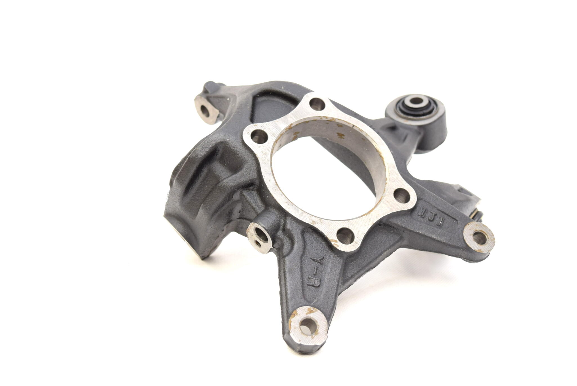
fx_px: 601
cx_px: 288
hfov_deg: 51.3
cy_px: 193
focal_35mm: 38
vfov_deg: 35.5
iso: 400
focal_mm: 25
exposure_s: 1/125
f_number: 5.6
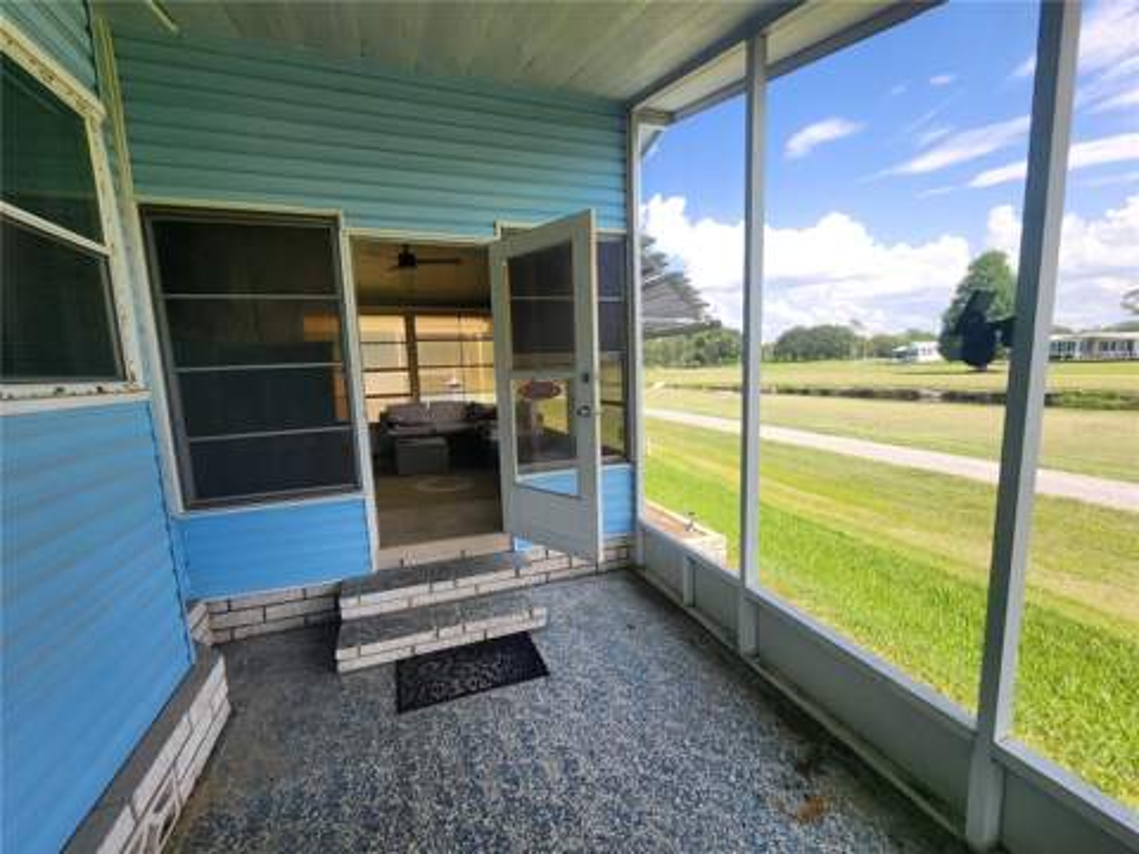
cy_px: 427
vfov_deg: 89.9
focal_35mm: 13
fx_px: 428
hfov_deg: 106.2
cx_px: 570
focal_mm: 2.2
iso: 50
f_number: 2.2
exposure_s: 1/493
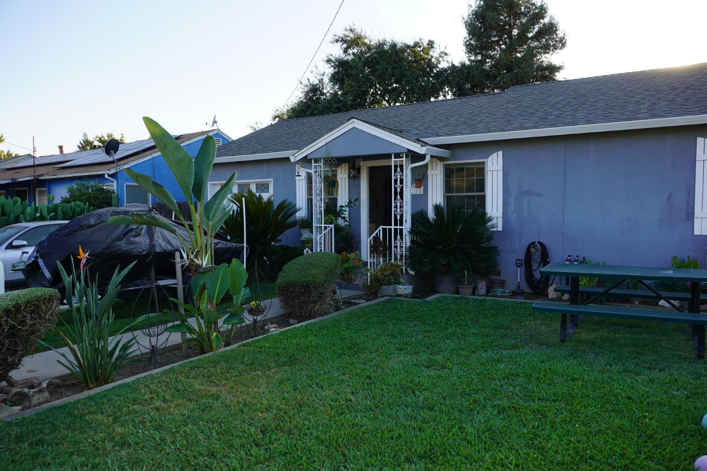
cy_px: 236
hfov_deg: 73.7
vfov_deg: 53.1
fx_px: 471
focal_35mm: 24
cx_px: 354
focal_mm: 16
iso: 100
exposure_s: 1/100
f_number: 6.3
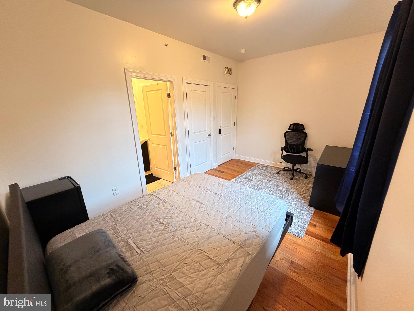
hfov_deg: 102.1
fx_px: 167
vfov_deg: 85.7
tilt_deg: -15.8
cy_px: 156
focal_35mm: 14
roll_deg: +1.8
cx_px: 207
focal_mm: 2.22
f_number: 2.2
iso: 500
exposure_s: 1/60
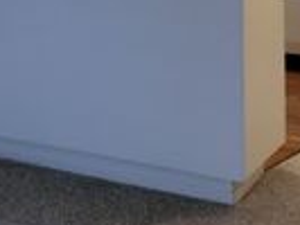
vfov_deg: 10.5
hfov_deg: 14.6
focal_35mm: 135
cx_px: 217
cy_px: -155
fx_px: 1171
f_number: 2
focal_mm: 5.9
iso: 160
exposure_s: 1/60
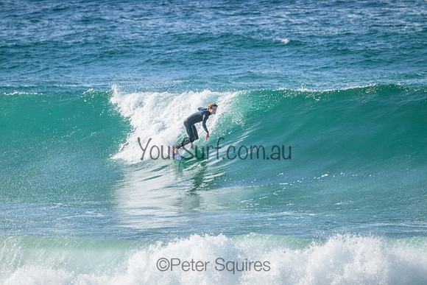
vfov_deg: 1.7
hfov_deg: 2.6
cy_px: 142
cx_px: 214
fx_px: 9491
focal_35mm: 800
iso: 3200
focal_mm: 800
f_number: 11
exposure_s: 1/1600
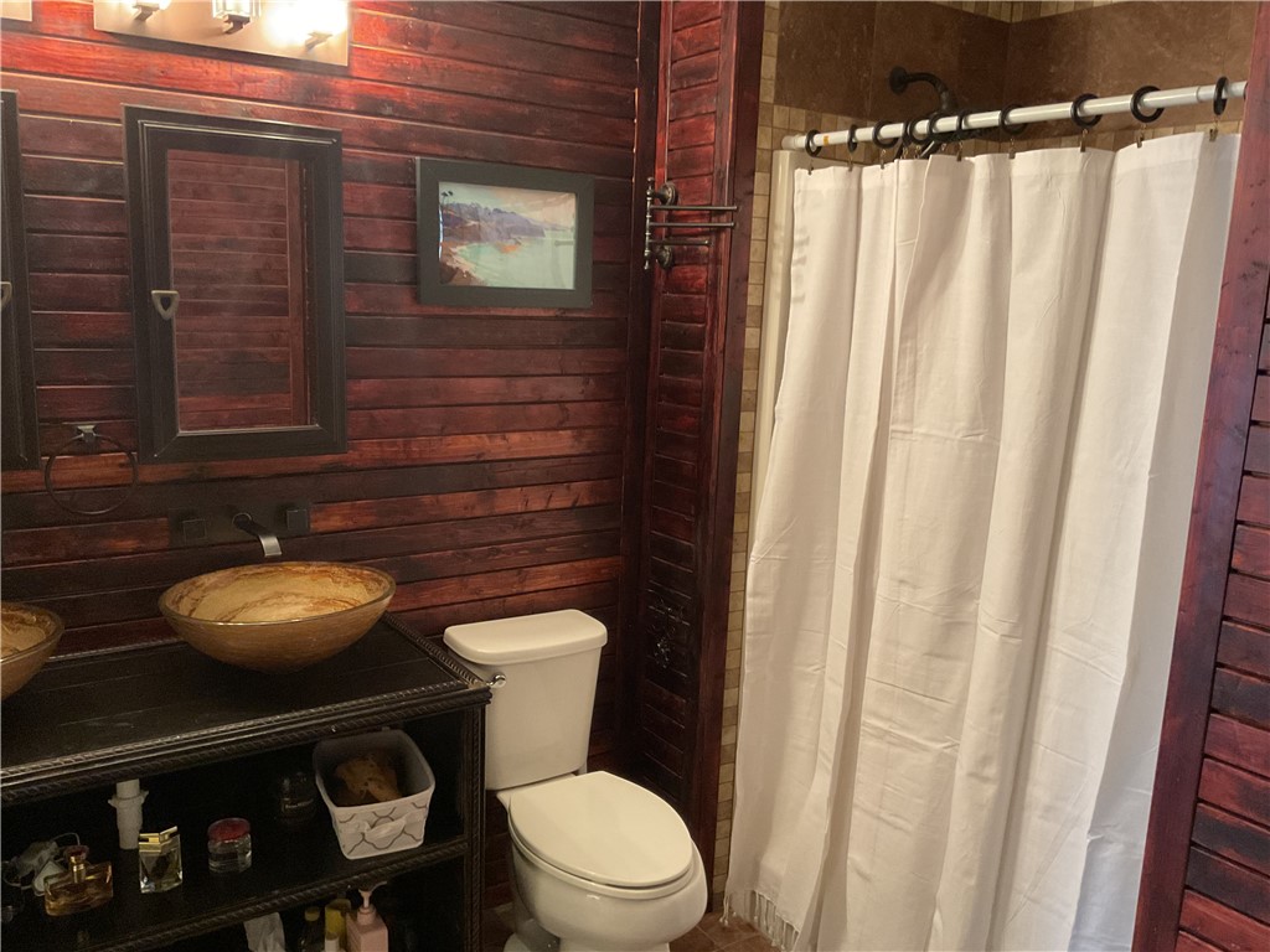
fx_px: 1064
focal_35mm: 29
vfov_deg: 48.2
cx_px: 635
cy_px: 476
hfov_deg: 61.7
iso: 320
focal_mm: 3
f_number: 1.8
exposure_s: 1/40
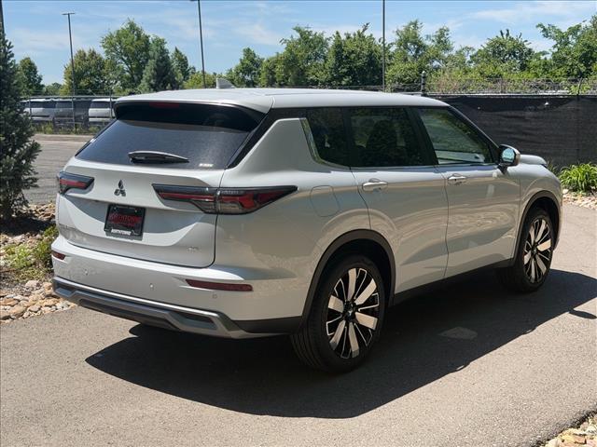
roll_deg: +2.7
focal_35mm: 48
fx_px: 828
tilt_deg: -5.1
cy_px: 224
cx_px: 298
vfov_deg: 30.3
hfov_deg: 39.7
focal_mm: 6.76
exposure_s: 1/4098
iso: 100
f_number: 1.78
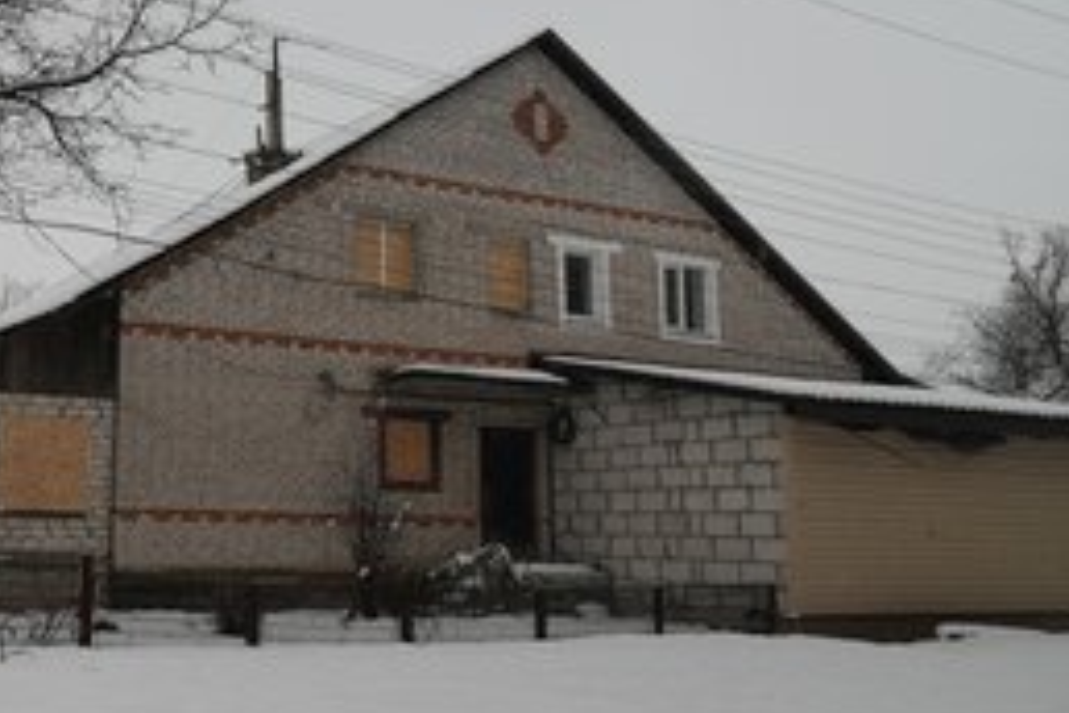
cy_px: 296
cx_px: 244
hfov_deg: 42.0
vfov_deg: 29.8
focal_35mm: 45
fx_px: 1336
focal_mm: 29
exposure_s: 1/160
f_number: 4
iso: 320
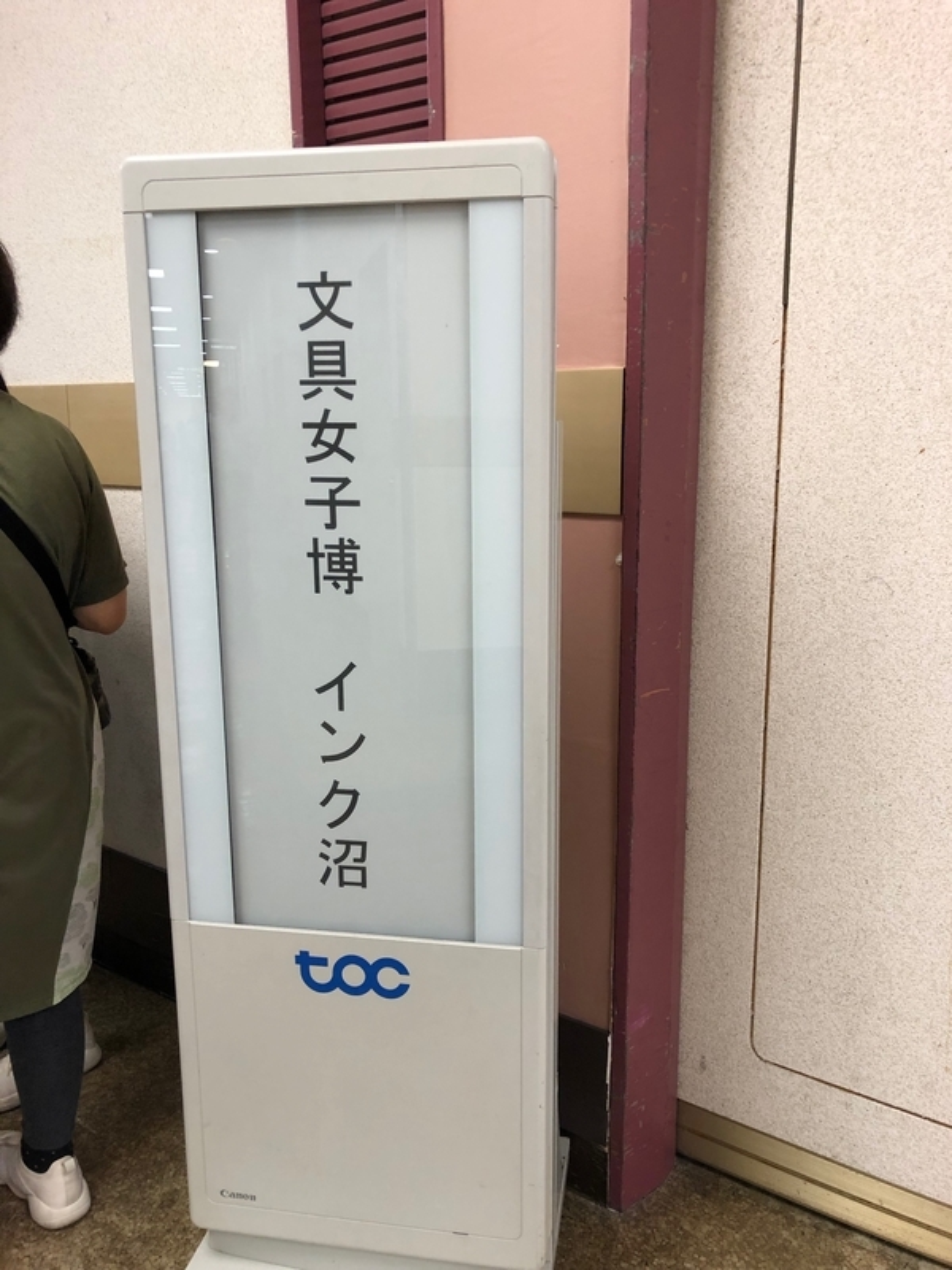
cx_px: 476
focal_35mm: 28
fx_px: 1027
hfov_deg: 49.7
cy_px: 635
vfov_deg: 63.4
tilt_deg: -12.5
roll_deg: -0.7
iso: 40
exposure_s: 1/25
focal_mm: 4
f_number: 1.8
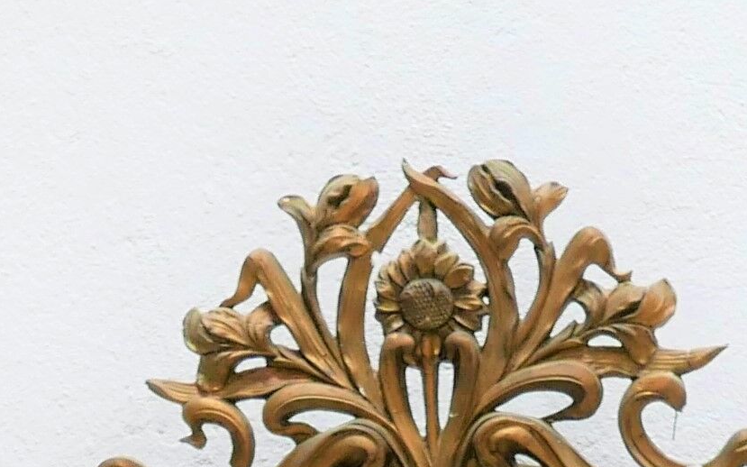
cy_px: 1351
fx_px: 4784
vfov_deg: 5.3
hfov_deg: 8.9
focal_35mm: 235
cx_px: 265
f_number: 1.7
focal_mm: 20
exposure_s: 1/60
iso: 400
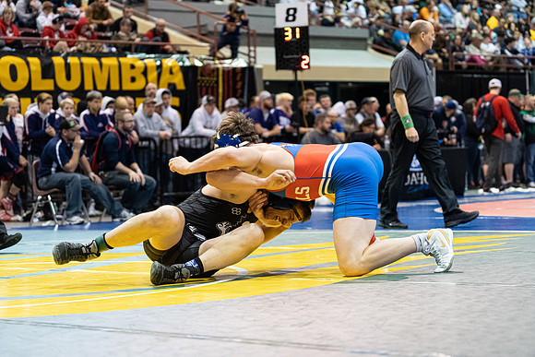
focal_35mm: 96
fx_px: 1427
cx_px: 268
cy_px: 178
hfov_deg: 21.2
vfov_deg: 14.3
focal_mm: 96
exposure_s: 1/500
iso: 8000
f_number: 4
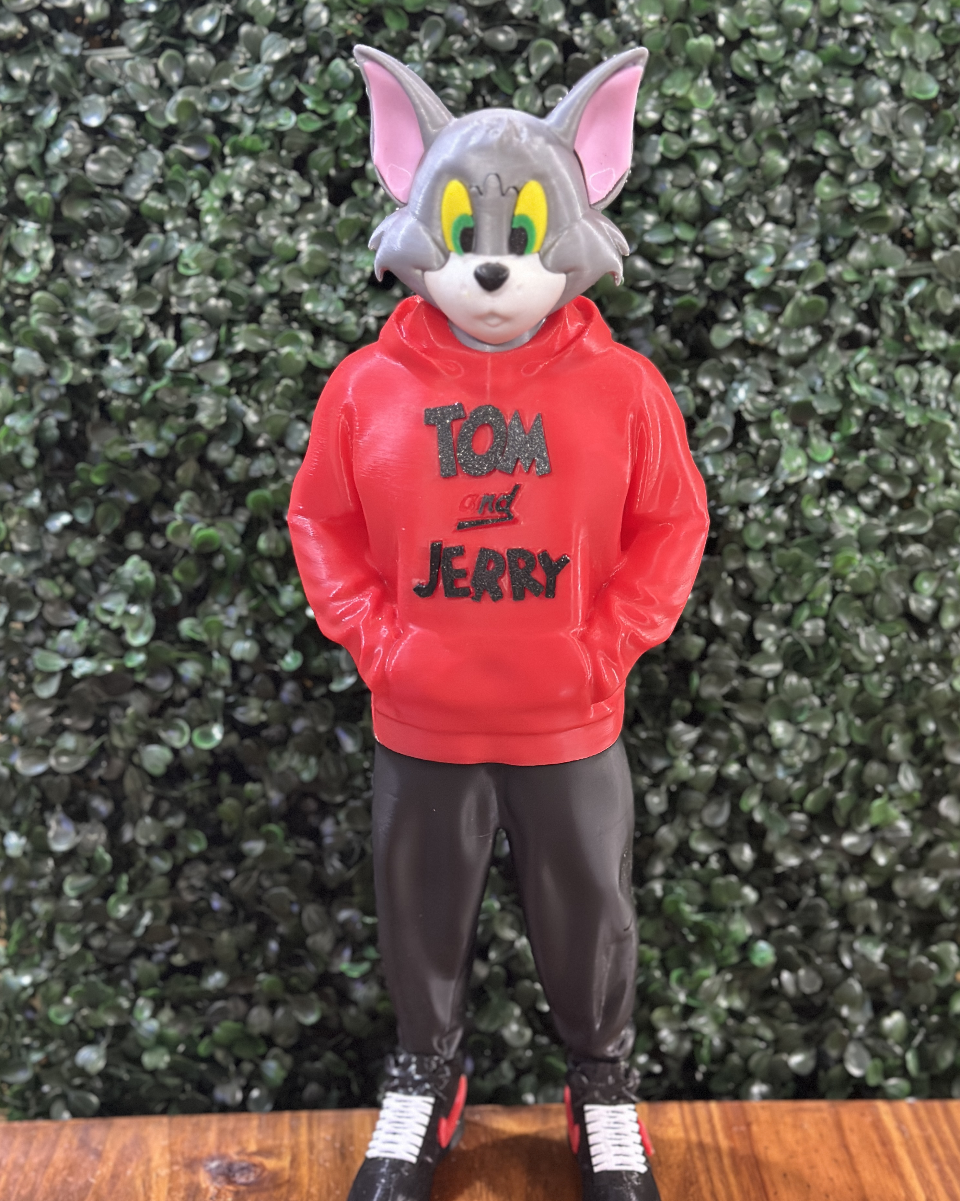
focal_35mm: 51
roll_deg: -0.3
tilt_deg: -19.1
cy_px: 635
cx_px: 473
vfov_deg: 36.6
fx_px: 1811
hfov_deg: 29.7
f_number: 1.78
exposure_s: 1/25
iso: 800
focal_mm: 6.86
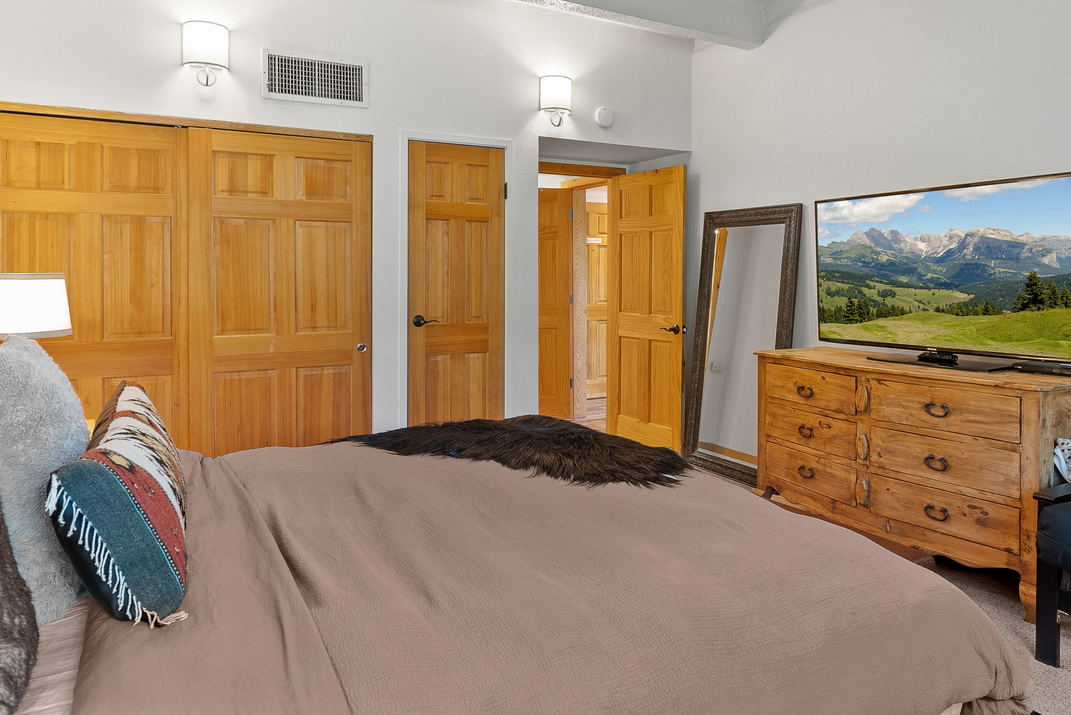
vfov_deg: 53.2
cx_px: 536
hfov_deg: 73.7
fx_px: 714
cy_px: 358
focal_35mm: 24
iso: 500
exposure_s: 1/1.25
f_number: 8
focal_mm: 16
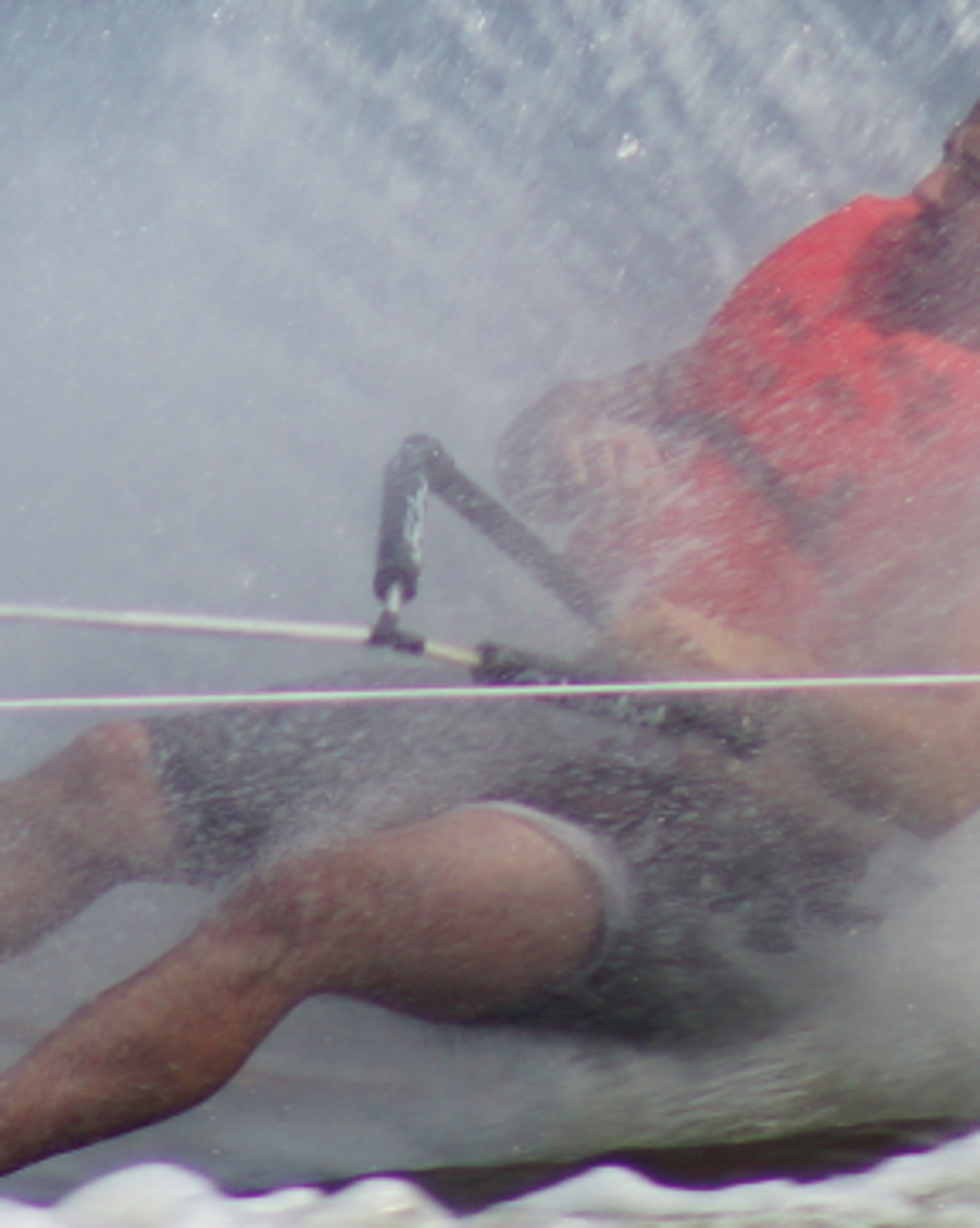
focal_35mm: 1167
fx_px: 42363
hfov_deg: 1.3
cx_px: 553
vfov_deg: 1.7
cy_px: 207
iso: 100
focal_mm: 300
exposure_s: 1/640
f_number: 8
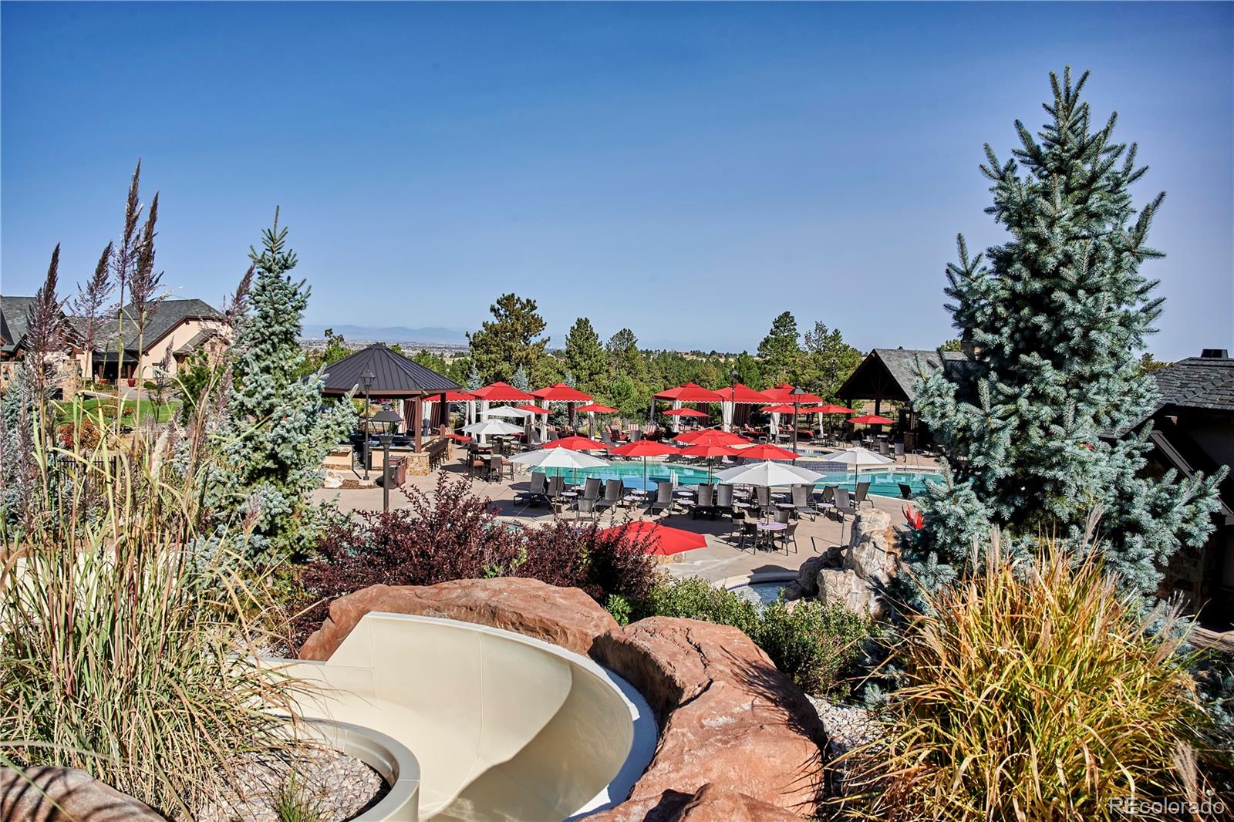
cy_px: 411
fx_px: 822
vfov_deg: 53.1
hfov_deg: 73.8
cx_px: 617
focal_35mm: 24
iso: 400
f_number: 10
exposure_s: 1/1600
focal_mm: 24
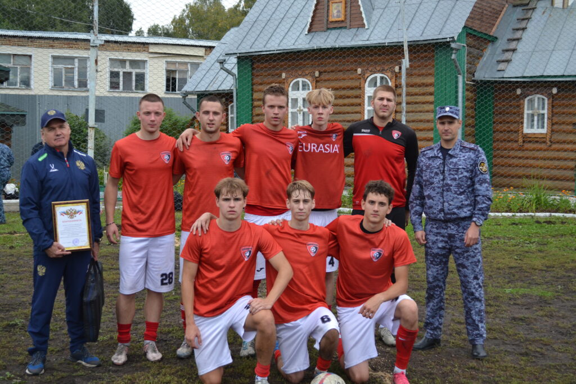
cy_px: 192
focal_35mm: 54
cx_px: 288
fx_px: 864
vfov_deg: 25.1
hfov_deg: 36.9
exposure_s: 1/500
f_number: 5
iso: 400
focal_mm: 36
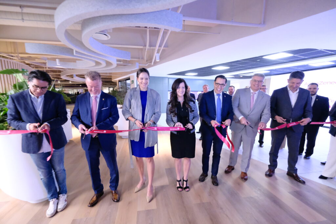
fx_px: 140
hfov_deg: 100.4
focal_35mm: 15
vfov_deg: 77.3
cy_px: 112
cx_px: 168
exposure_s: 1/125
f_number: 4
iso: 10000
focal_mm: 10
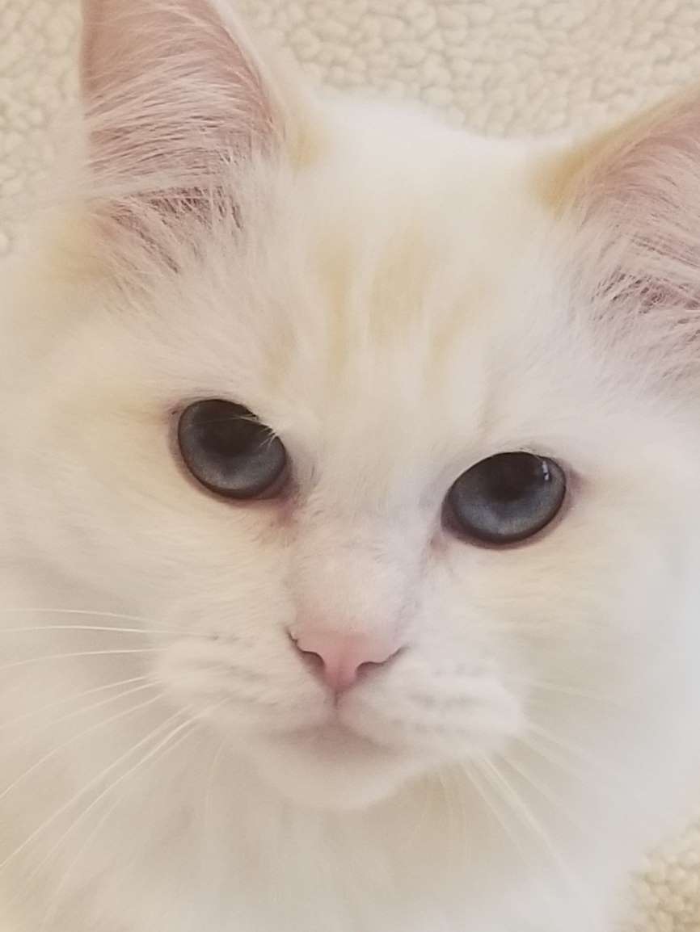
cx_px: 350
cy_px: 466
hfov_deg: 53.1
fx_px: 701
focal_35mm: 26
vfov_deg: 67.3
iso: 200
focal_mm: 4.3
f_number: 1.7
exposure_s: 1/27
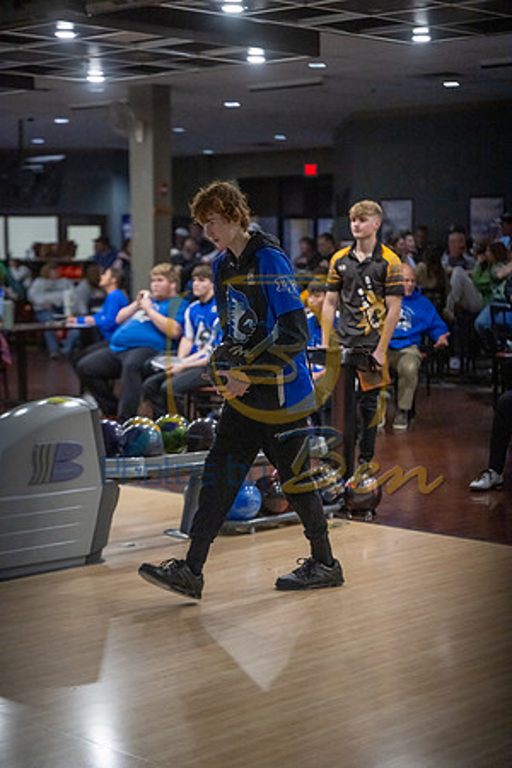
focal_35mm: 70
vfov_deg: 28.8
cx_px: 256
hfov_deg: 19.5
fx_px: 1493
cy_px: 384
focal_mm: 70
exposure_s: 1/1000
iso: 4000
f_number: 2.8
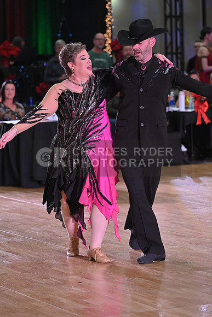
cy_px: 158
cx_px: 106
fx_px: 1324
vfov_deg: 13.7
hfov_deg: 9.2
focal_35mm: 150
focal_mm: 150
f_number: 5
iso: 2000
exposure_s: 1/320
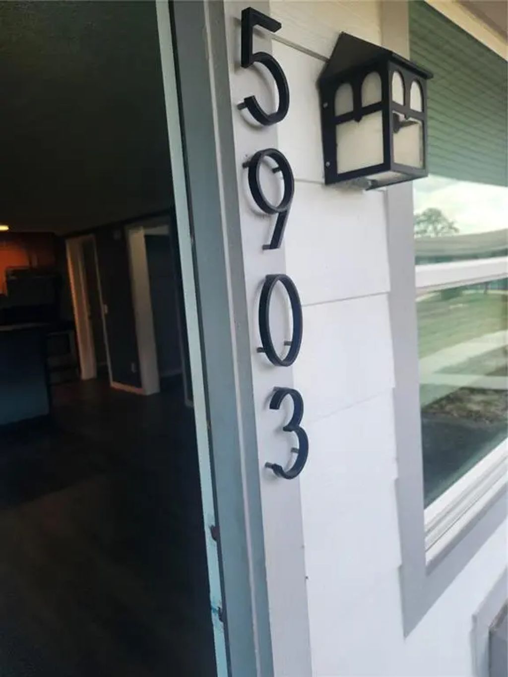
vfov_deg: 73.9
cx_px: 254
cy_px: 338
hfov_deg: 58.9
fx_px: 450
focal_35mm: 23
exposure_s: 1/180
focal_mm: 5.4
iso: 25
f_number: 1.8
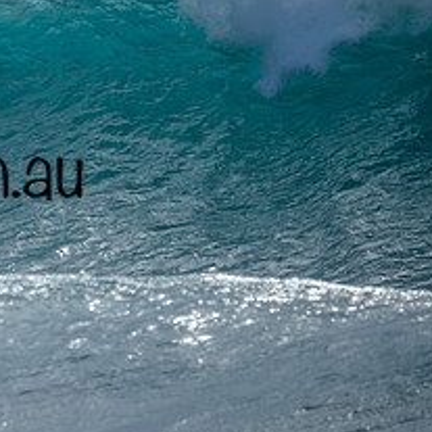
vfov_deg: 0.9
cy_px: 149
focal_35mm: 1907
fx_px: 26925
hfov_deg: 0.9
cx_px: -138
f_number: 6.3
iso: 160
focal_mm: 800
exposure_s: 1/2000
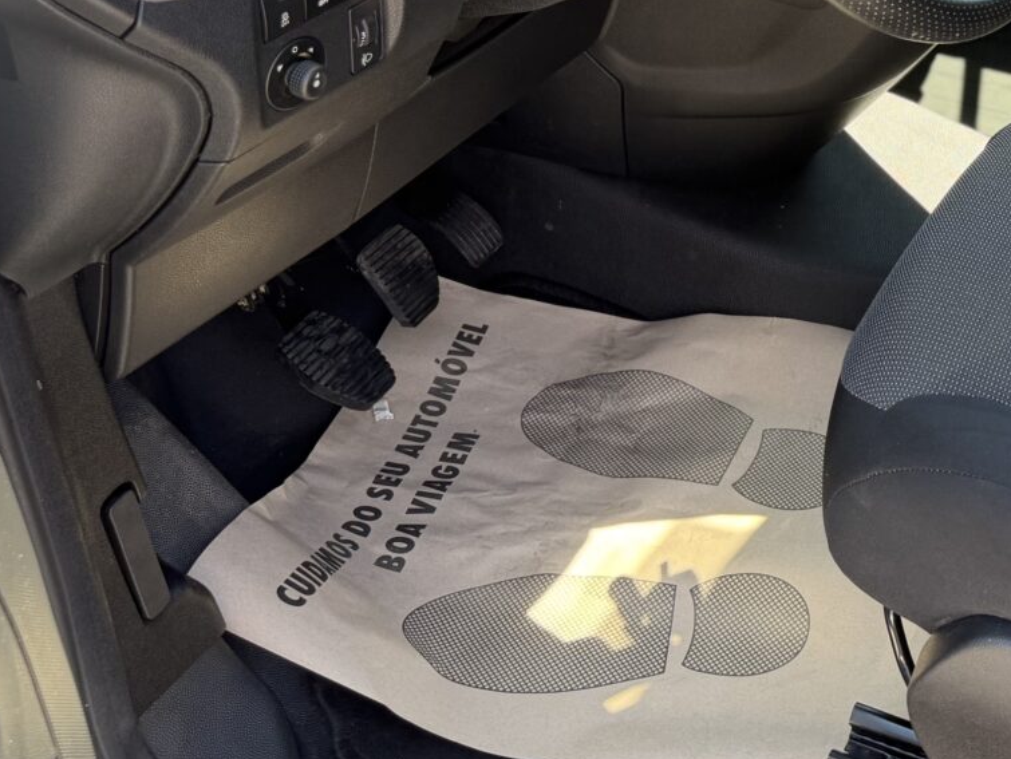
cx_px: 994
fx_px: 1782
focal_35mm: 61
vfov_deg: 22.8
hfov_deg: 29.7
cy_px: -48
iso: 100
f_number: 1.78
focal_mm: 6.76
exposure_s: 1/186
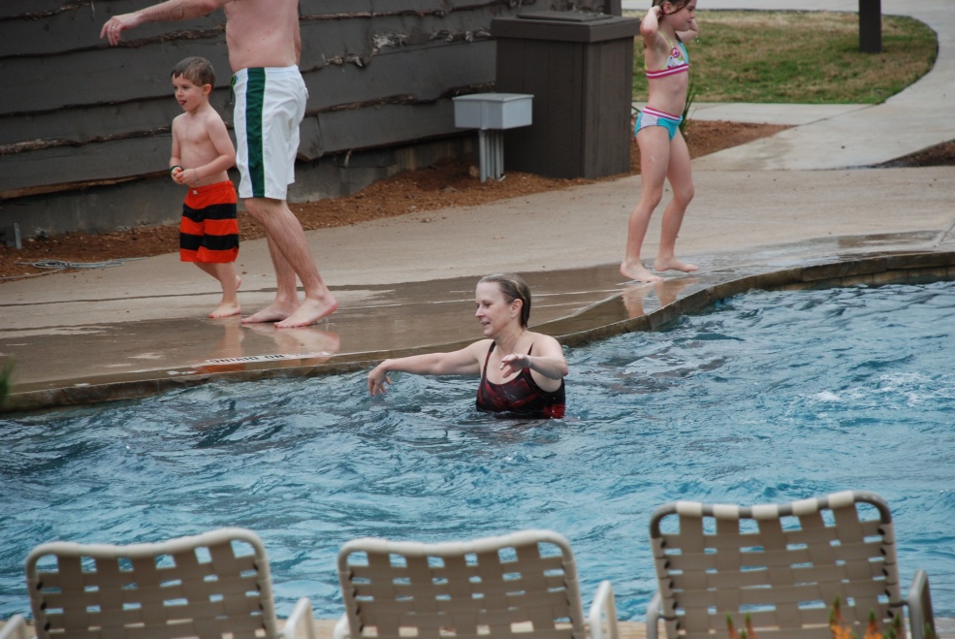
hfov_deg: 9.8
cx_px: 485
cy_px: 326
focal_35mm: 211
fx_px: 5590
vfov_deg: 6.5
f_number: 5.6
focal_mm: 135
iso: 400
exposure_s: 1/400
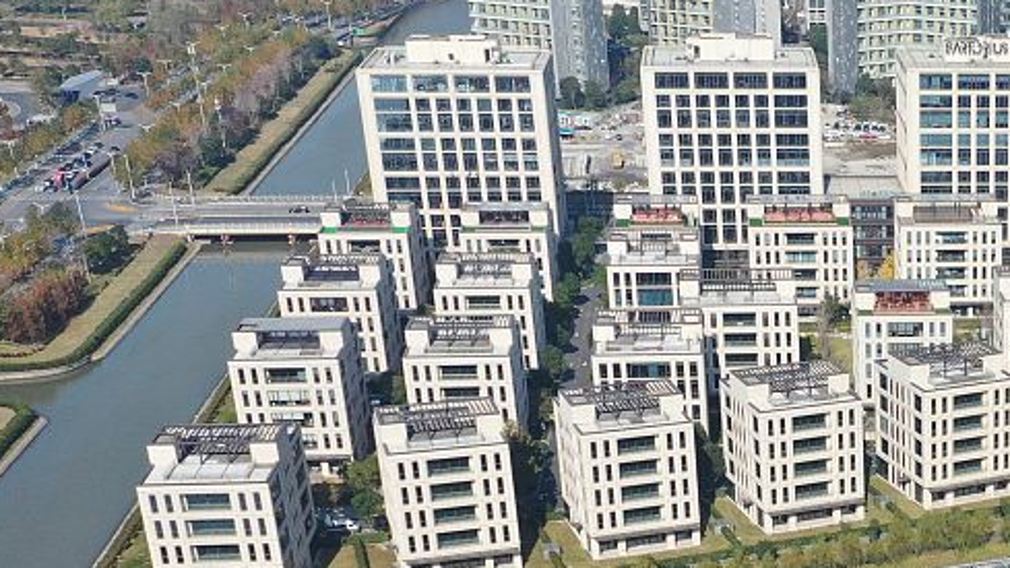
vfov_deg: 15.7
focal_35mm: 72
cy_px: 801
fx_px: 1928
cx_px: 1097
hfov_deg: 27.1
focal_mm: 10.26
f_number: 5.6
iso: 100
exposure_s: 1/500
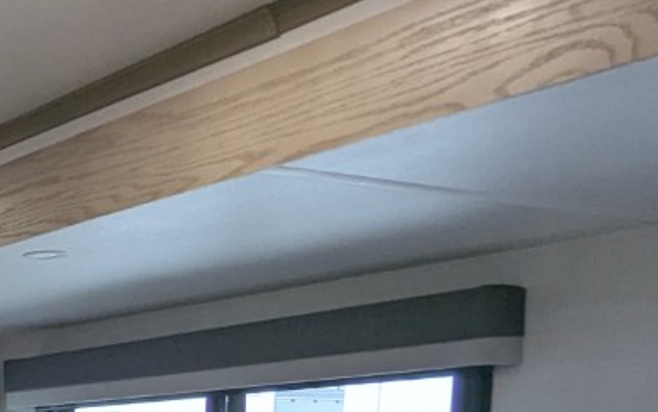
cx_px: -505
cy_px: 548
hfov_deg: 22.0
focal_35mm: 61
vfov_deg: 19.5
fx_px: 1095
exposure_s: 1/102
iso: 98
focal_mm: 2.35
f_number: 2.2
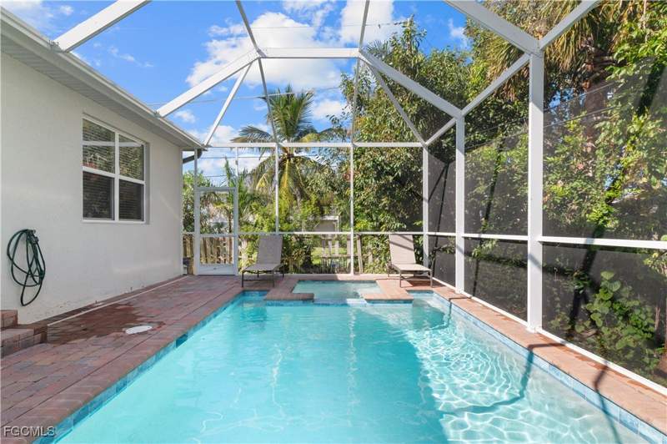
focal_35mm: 19
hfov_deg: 87.0
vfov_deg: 64.5
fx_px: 352
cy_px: 222
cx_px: 334
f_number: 10
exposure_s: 1/40
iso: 320
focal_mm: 19
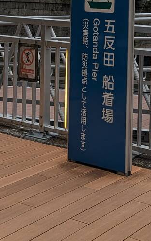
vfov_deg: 23.6
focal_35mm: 82
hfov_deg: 15.4
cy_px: -28
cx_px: 176
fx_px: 539
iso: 20
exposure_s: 1/209
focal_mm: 6.9
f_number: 1.68
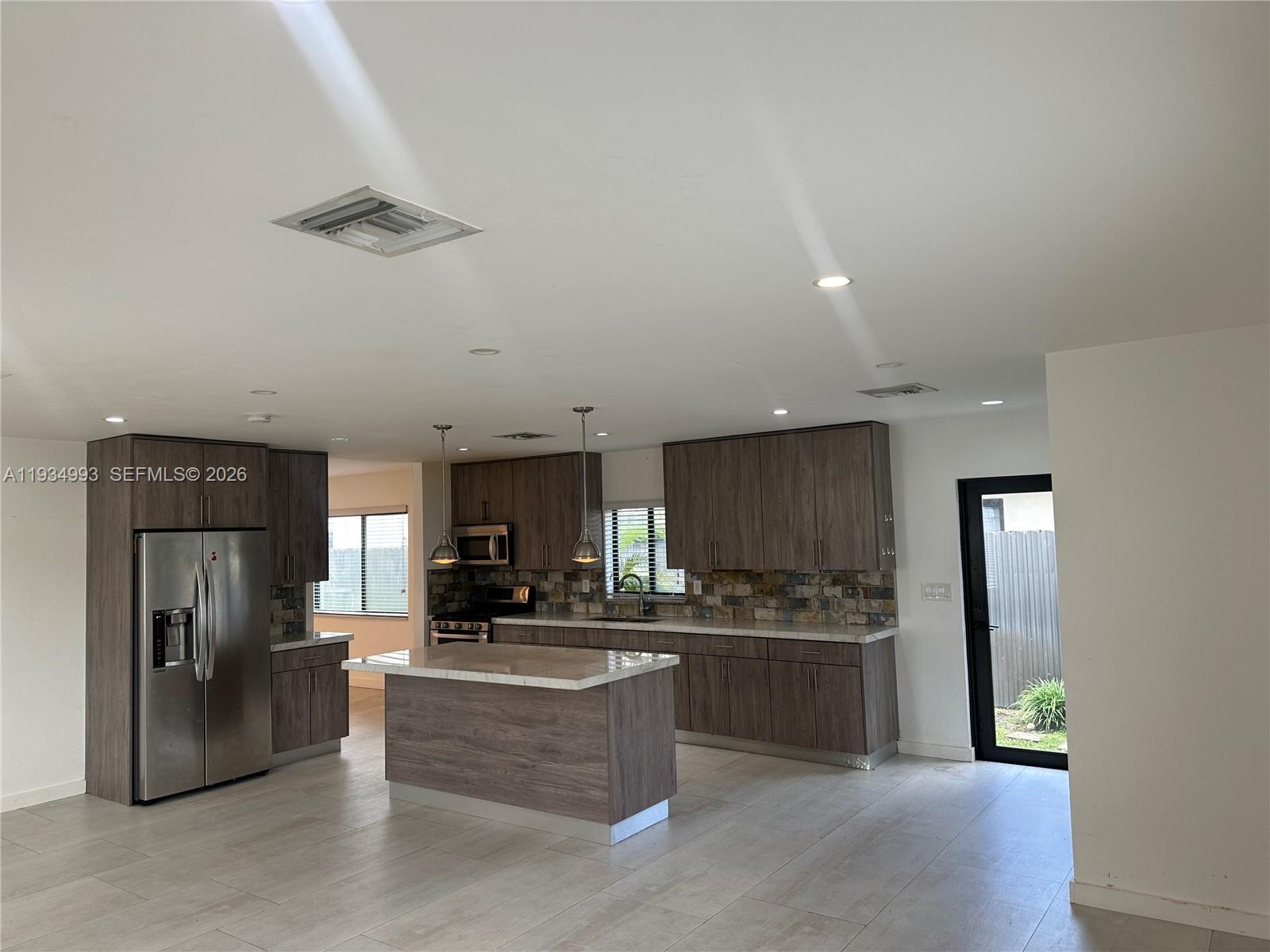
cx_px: 635
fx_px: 881
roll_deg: +1.7
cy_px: 476
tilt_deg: +2.3
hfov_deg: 71.6
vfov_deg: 56.8
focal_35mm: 24
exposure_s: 1/123
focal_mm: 6.86
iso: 64
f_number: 1.78
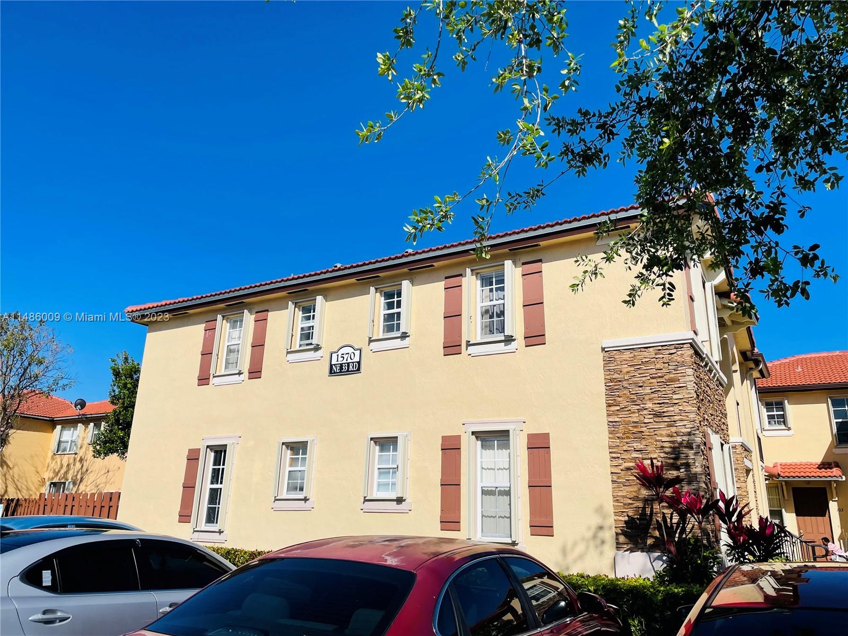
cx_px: 424
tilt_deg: +16.7
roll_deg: -2.1
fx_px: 637
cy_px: 318
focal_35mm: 26
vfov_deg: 53.1
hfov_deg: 67.3
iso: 32
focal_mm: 4.2
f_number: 1.6
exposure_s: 1/6897
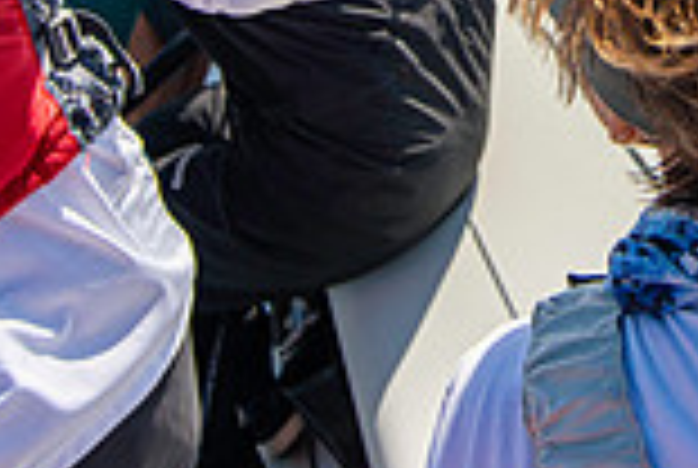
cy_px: -250
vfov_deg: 20.5
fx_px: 1088
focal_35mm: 56
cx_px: 680
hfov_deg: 33.0
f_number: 5
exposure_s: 1/2500
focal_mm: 15
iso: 320
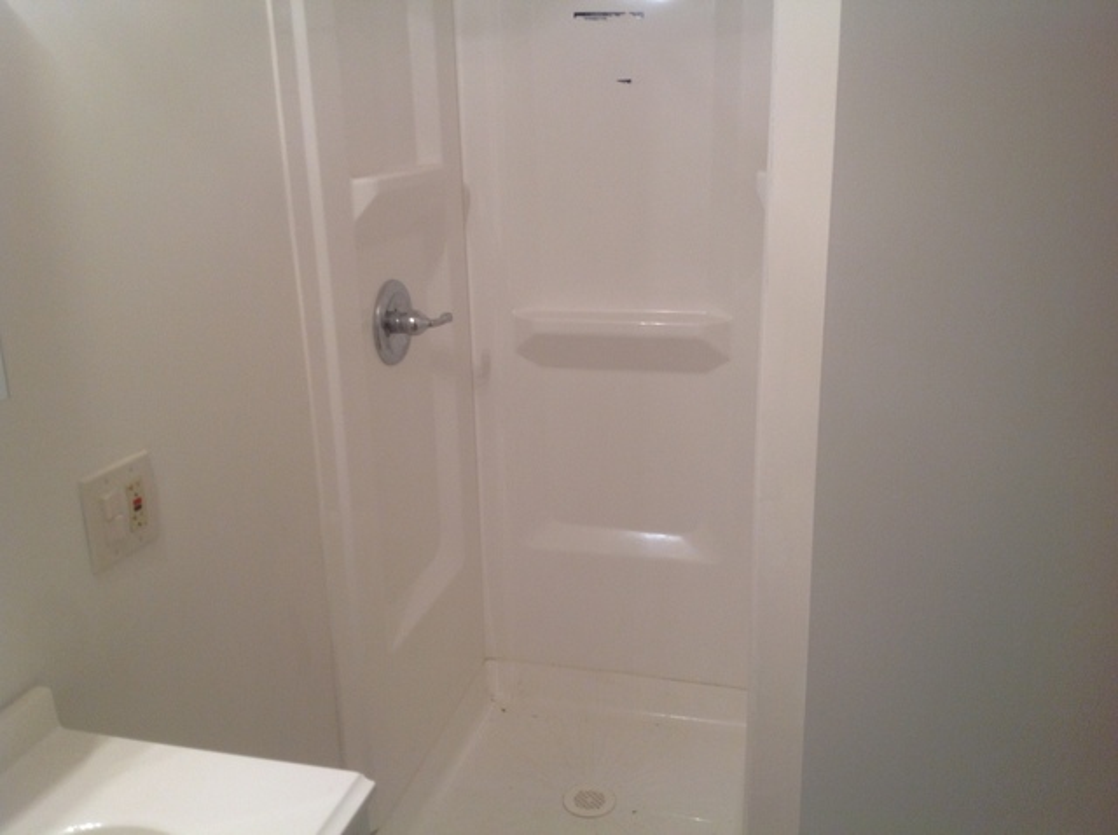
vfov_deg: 40.6
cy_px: 418
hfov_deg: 52.7
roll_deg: +1.0
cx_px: 559
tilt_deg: -16.2
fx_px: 1129
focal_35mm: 35
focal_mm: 4.28
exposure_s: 1/40
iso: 64
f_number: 2.4
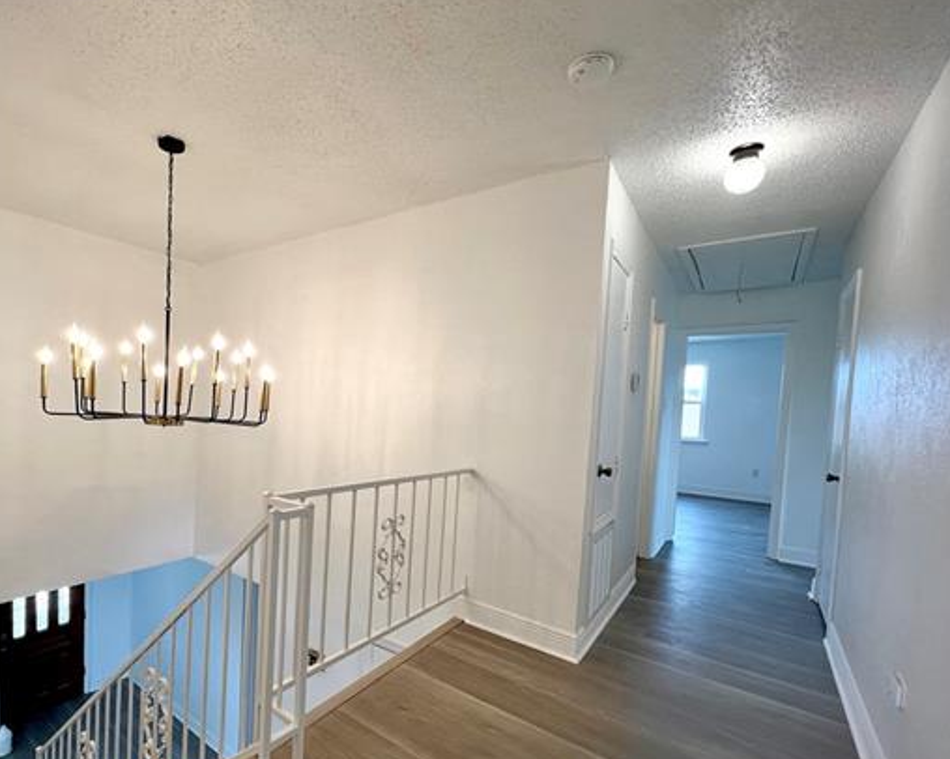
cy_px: 424
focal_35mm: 16
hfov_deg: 91.7
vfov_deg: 80.0
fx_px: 450
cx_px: 372
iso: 50
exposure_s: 1/120
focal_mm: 1.57
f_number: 1.8
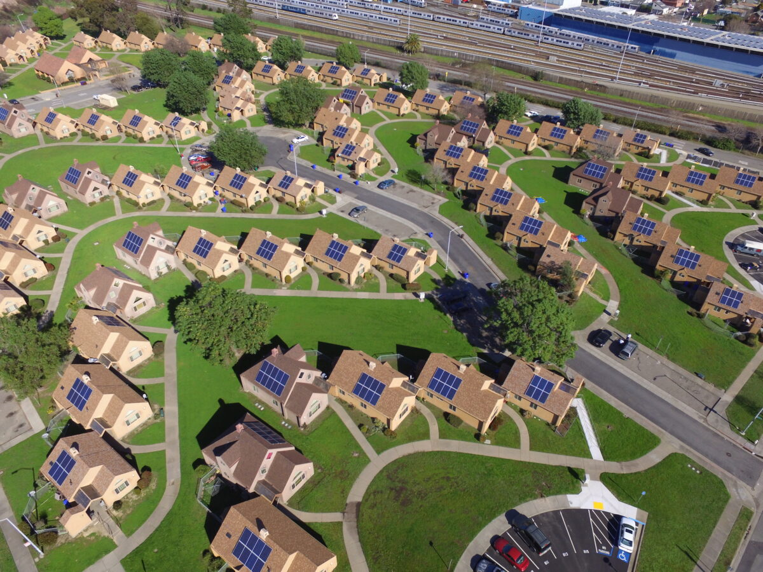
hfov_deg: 81.7
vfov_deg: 66.0
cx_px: 382
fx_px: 441
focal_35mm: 20
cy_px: 286
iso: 100
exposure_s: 1/1212
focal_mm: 3.61
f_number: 2.8
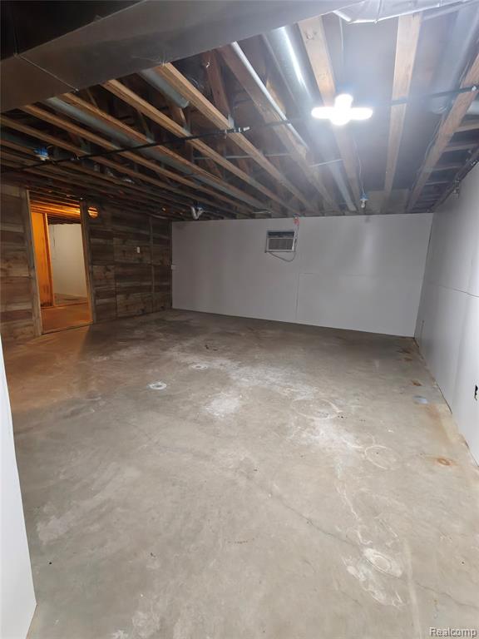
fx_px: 277
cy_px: 320
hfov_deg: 81.7
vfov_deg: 98.2
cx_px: 240
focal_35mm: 15
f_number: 2
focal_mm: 2.3
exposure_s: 1/120
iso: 1600
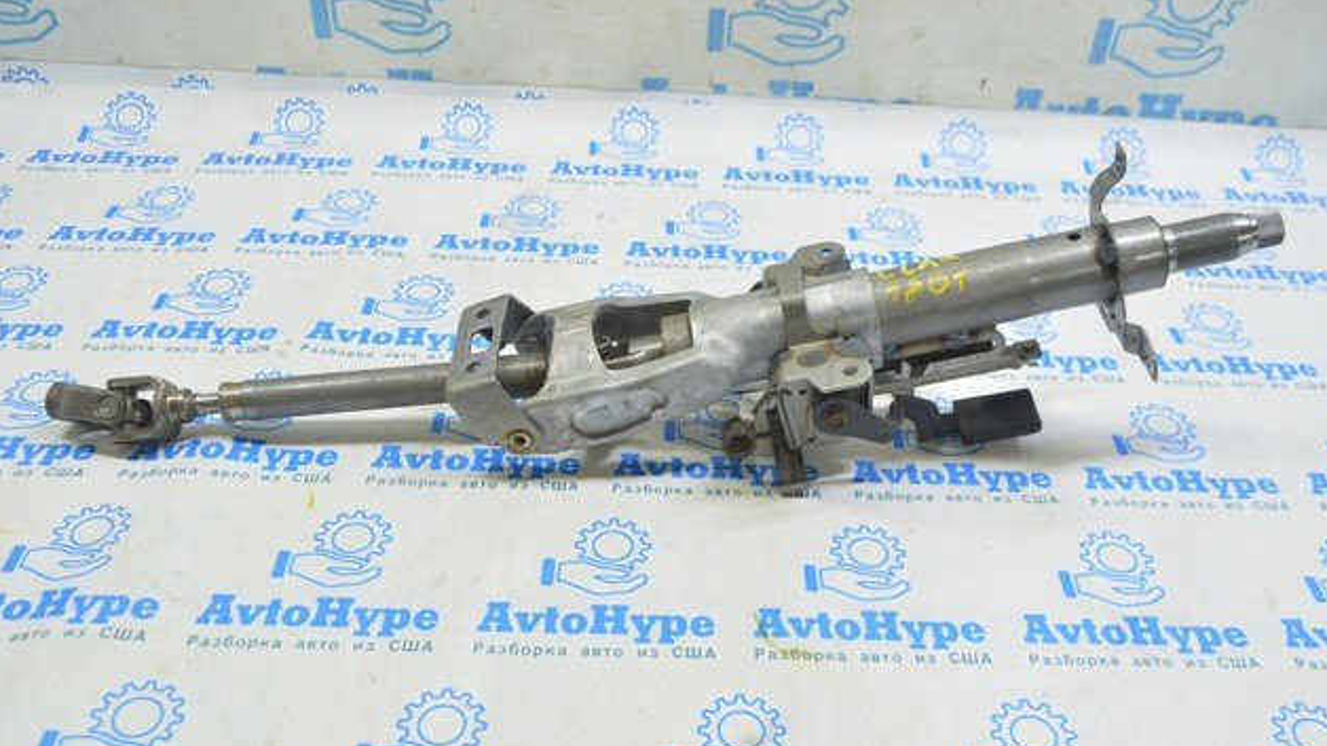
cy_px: 445
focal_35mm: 32
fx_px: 1126
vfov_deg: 36.5
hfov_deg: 61.0
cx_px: 672
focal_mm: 20
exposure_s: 1/15
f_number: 5.6
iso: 400
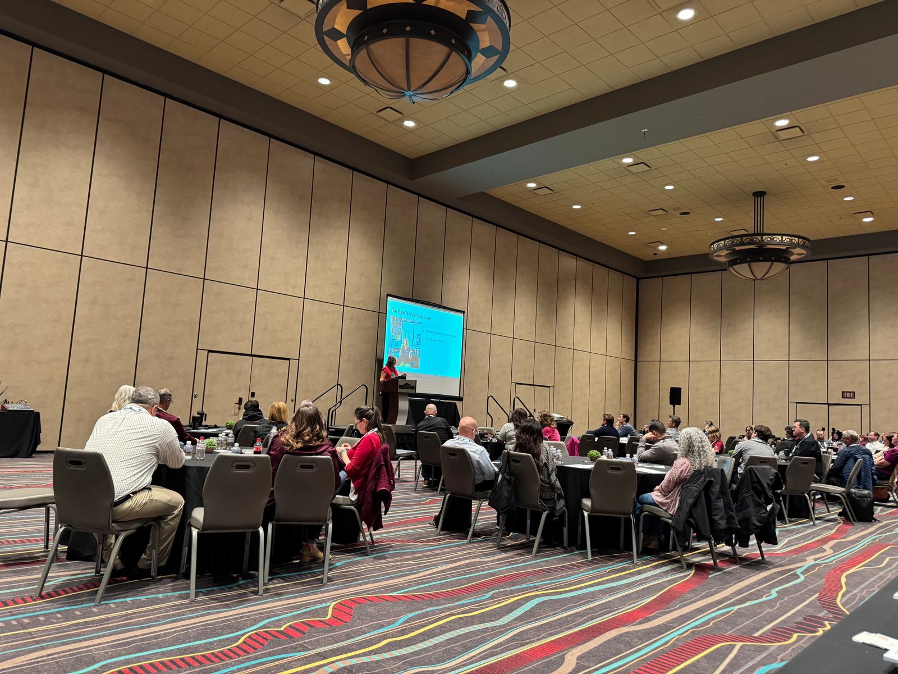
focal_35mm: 24
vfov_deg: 56.8
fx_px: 623
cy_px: 337
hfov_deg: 71.6
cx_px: 449
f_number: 1.78
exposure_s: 1/60
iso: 640
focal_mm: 6.76
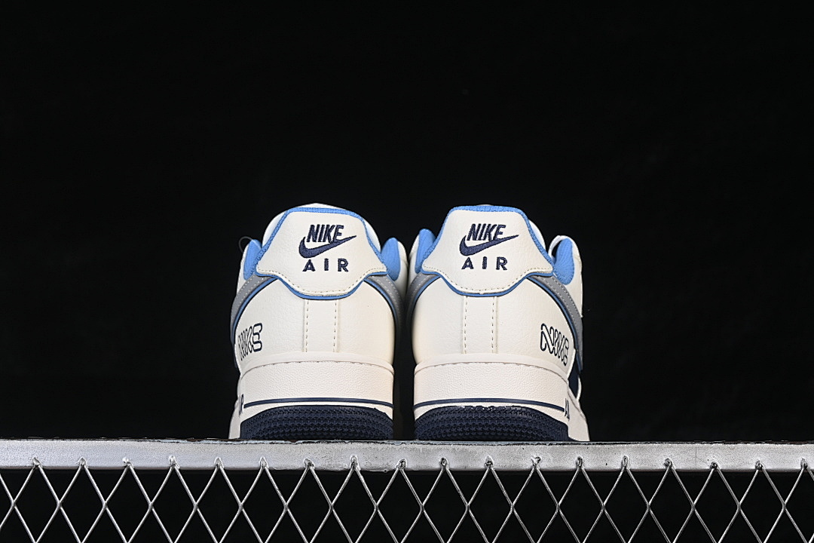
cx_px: 407
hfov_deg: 27.0
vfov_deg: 18.2
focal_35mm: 75
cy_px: 272
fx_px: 1696
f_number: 8
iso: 160
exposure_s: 1/80
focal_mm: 50
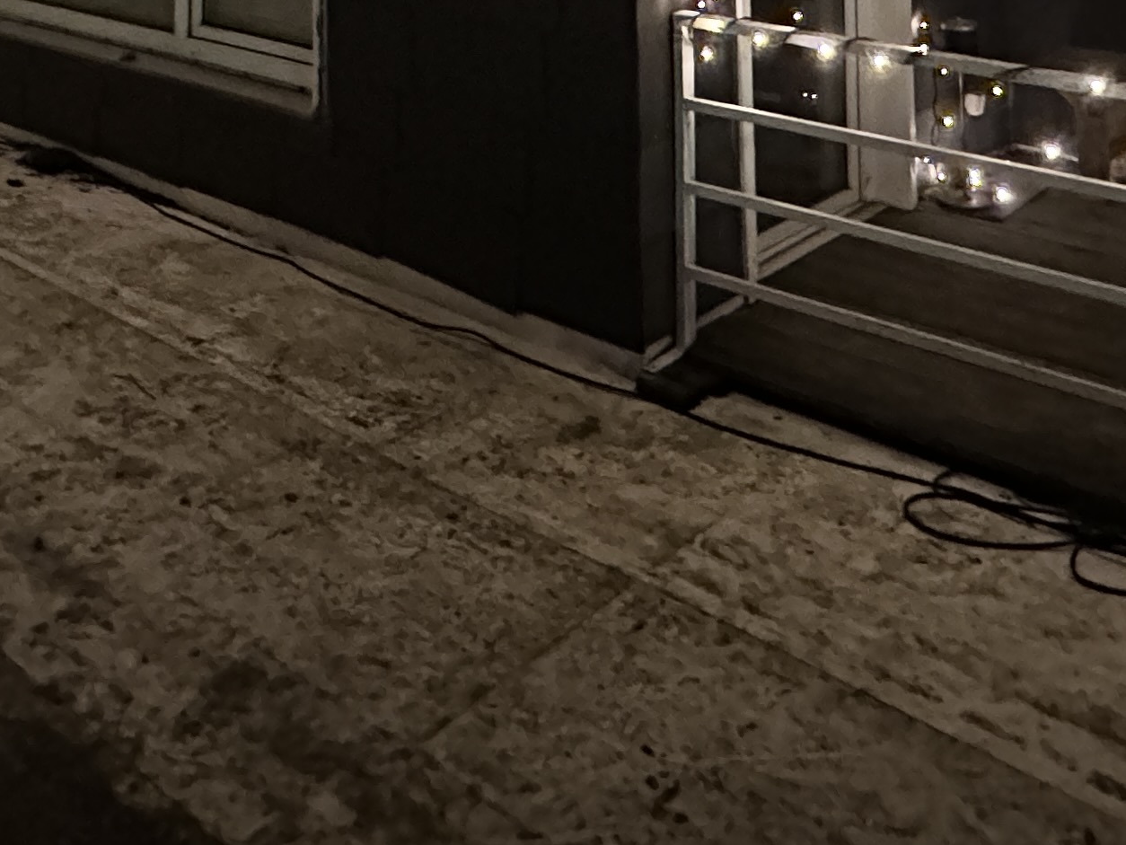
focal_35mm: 45
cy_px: -374
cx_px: 481
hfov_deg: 42.0
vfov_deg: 25.5
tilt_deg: +3.0
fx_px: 1464
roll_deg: +0.4
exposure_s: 1/25
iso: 2000
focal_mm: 2.22
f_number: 2.2
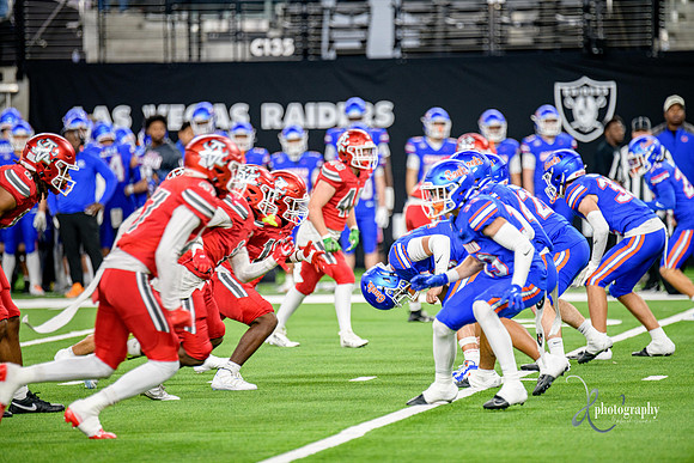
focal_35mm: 300
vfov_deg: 4.6
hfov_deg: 6.9
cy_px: 232
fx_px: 5784
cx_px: 347
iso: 1250
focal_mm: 300
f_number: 2.8
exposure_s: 1/400
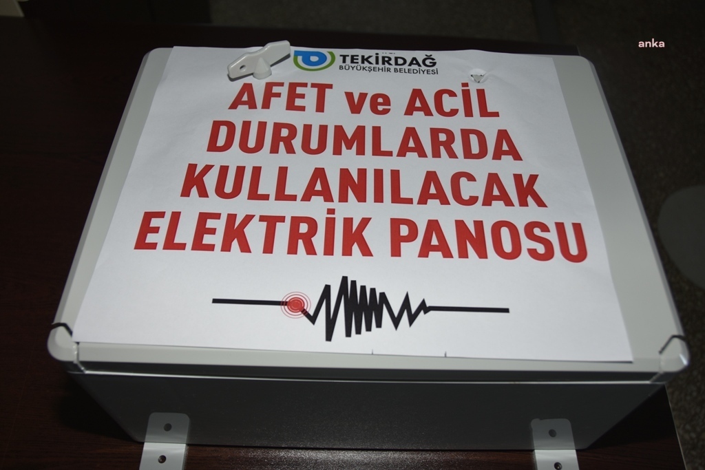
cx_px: 352
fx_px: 588
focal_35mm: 30
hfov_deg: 61.9
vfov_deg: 43.6
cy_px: 235
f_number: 4
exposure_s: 1/60
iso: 100
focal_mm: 20
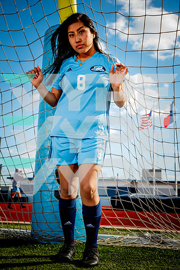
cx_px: 90
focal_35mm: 46
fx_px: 345
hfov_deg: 29.2
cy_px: 135
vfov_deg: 42.7
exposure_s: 1/320
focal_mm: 46
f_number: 5.6
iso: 125
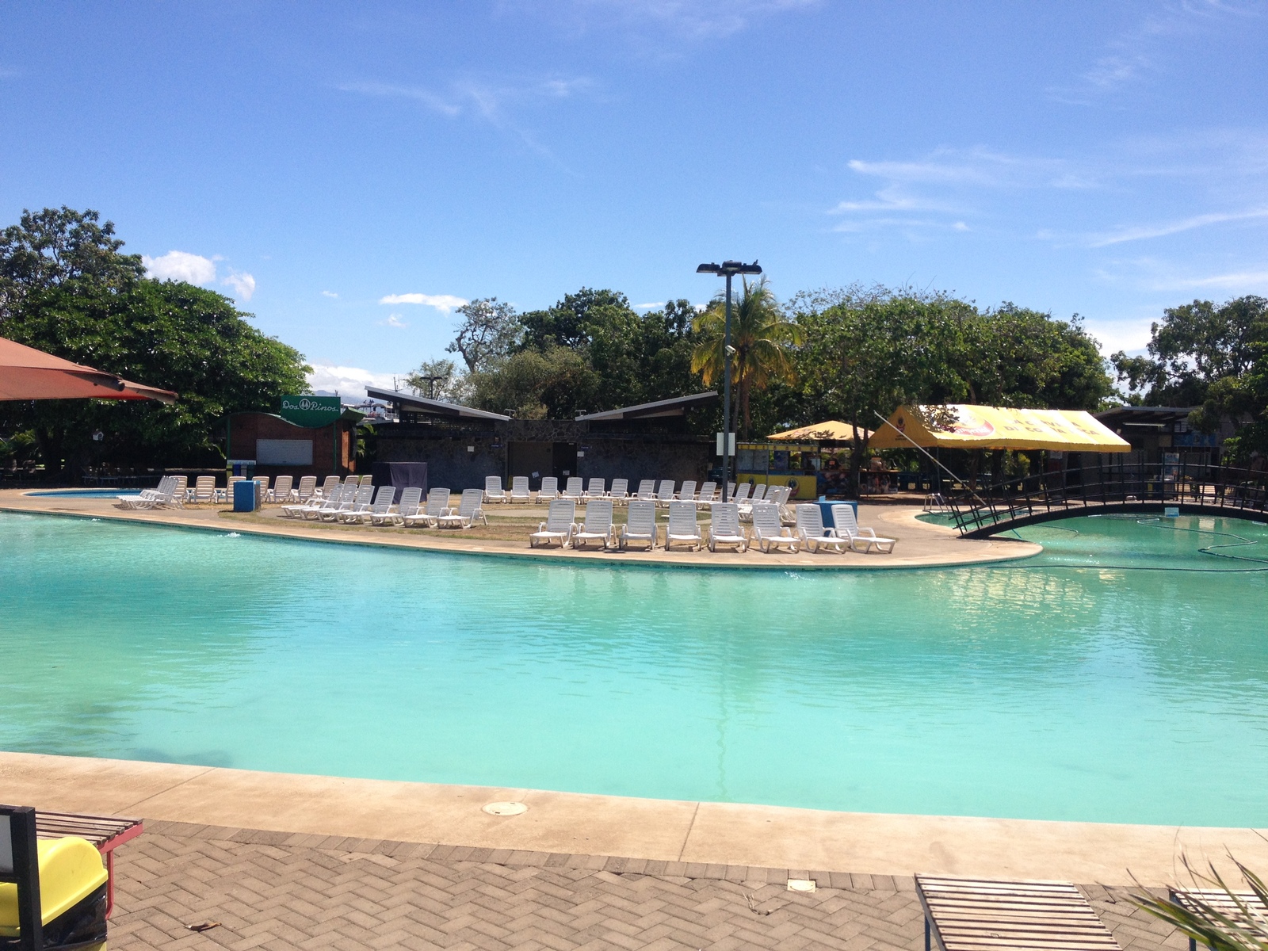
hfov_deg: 52.6
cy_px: 476
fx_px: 1282
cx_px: 634
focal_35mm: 35
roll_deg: -0.1
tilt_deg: -4.8
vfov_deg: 40.7
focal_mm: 4.28
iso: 50
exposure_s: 1/2304
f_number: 2.4
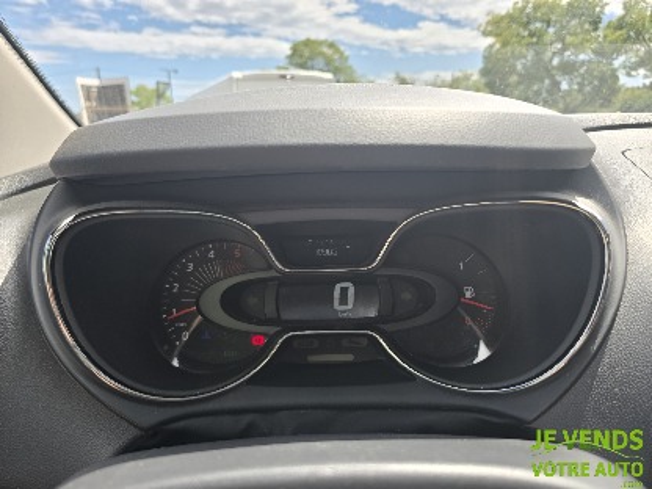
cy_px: 244
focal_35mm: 23
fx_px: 433
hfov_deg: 73.9
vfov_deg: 58.9
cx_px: 326
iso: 12
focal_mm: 6.3
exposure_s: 1/186
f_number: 1.7
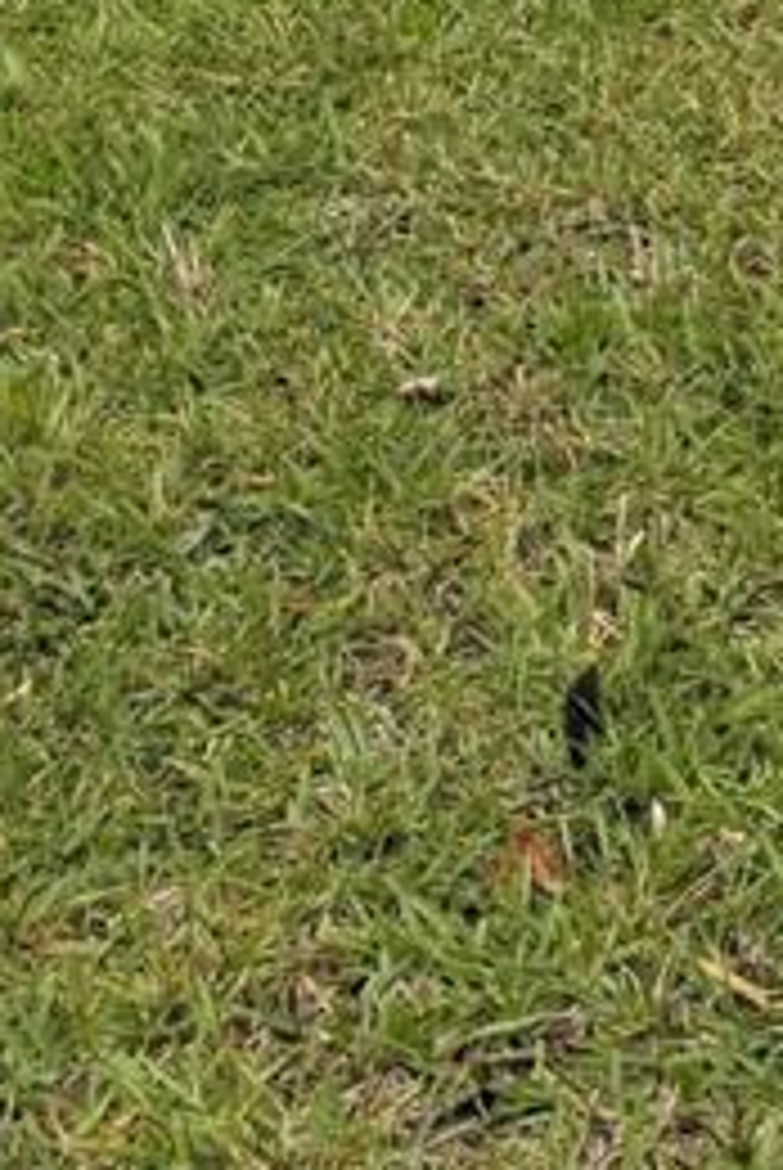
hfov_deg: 11.4
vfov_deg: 14.9
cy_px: -1076
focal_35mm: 115
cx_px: 1188
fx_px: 3742
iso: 80
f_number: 1.78
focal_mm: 6.76
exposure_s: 1/532
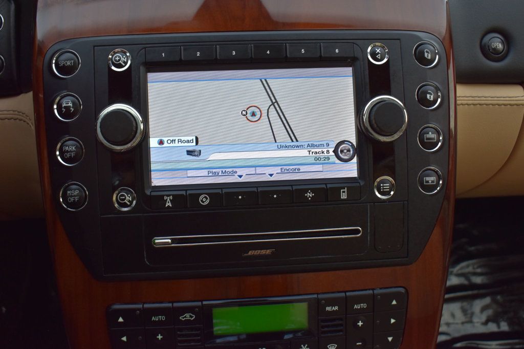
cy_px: 174
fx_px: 546
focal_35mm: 38
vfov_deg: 35.5
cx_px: 262
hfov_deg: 51.3
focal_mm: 25
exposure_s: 1/30
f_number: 7.1
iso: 400
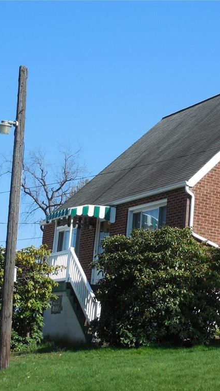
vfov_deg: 30.2
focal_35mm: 70
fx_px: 726
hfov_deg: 16.8
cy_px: 196
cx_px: 231
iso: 125
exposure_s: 1/640
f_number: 4
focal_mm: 8.7
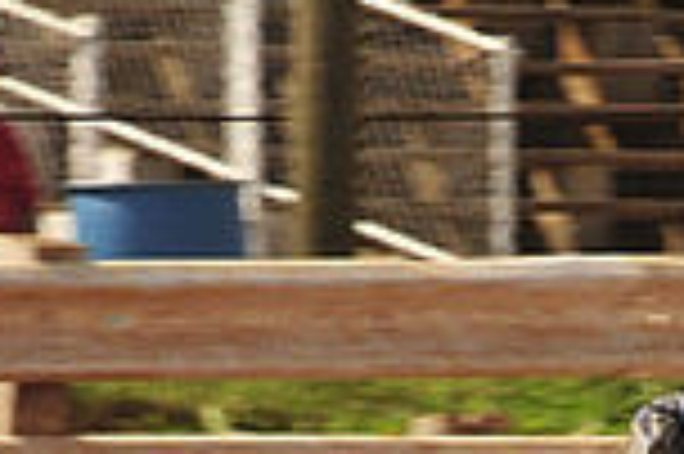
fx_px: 14462
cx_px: 734
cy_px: 679
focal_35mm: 762
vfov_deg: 1.8
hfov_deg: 2.7
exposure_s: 1/400
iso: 200
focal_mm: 200
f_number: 9
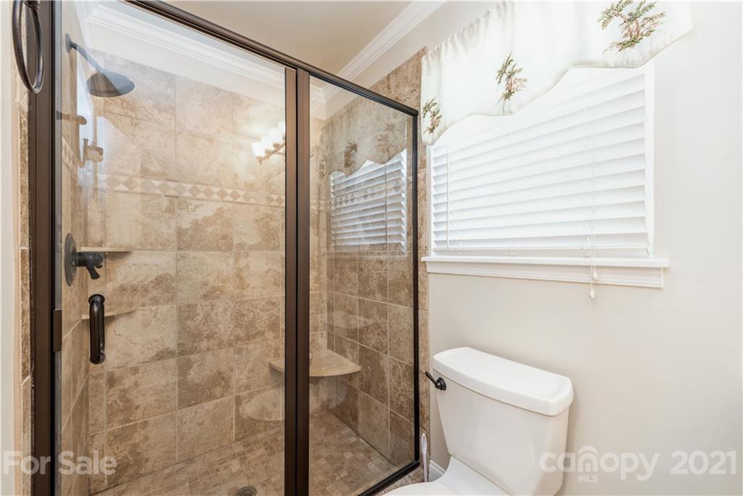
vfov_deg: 81.2
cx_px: 372
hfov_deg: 104.2
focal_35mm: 14
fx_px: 289
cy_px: 248
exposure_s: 1/2
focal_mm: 14
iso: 200
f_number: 8
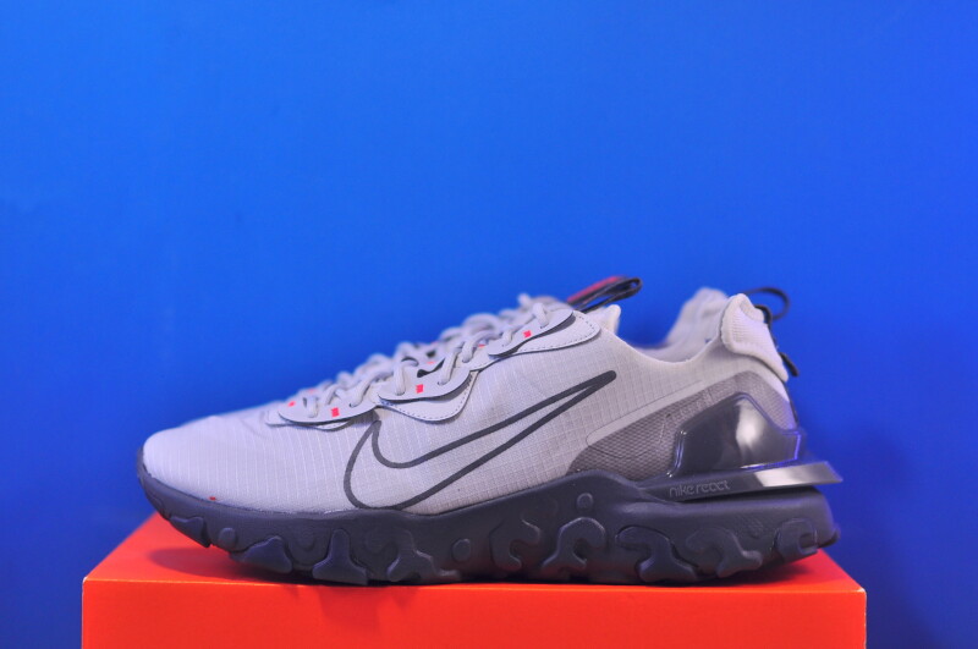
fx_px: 2035
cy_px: 324
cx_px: 489
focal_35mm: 75
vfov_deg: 18.1
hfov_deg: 27.0
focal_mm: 50
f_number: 2.5
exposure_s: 1/320
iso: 250
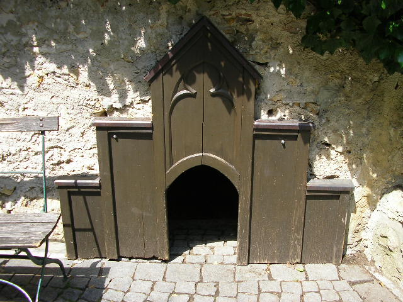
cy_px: 151
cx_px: 202
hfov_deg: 49.0
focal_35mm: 38
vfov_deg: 37.7
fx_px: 442
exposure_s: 1/203
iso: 50
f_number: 4.1
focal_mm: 5.8
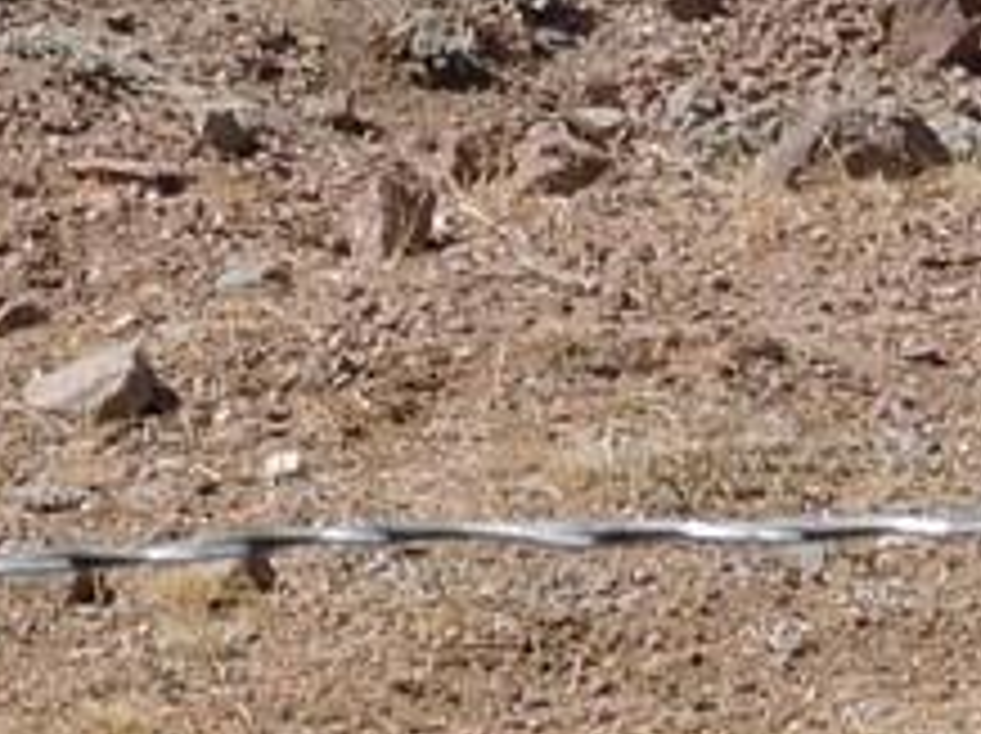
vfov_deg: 1.5
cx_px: 297
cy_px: 234
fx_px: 28110
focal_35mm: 993
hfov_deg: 2.0
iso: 100
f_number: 4.3
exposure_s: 1/800
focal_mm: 24.1
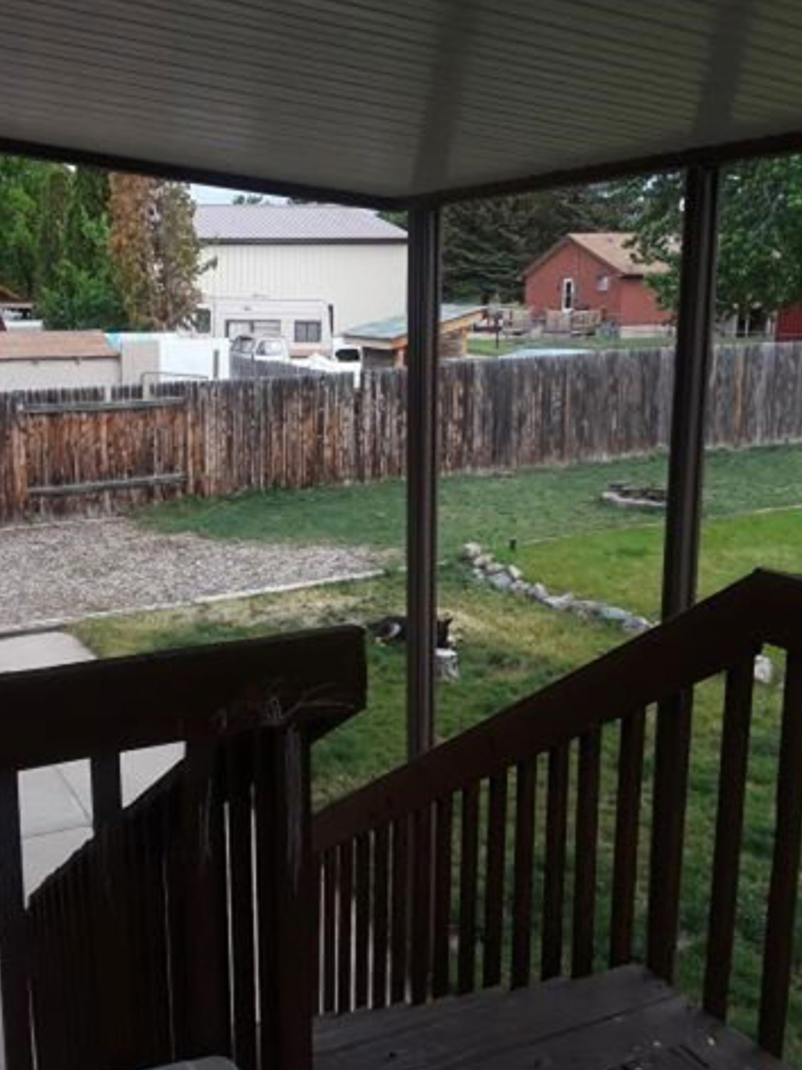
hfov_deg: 37.2
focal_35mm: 38
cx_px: 245
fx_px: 1174
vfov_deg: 49.0
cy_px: 537
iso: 40
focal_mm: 2.9
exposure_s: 1/175
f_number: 1.9
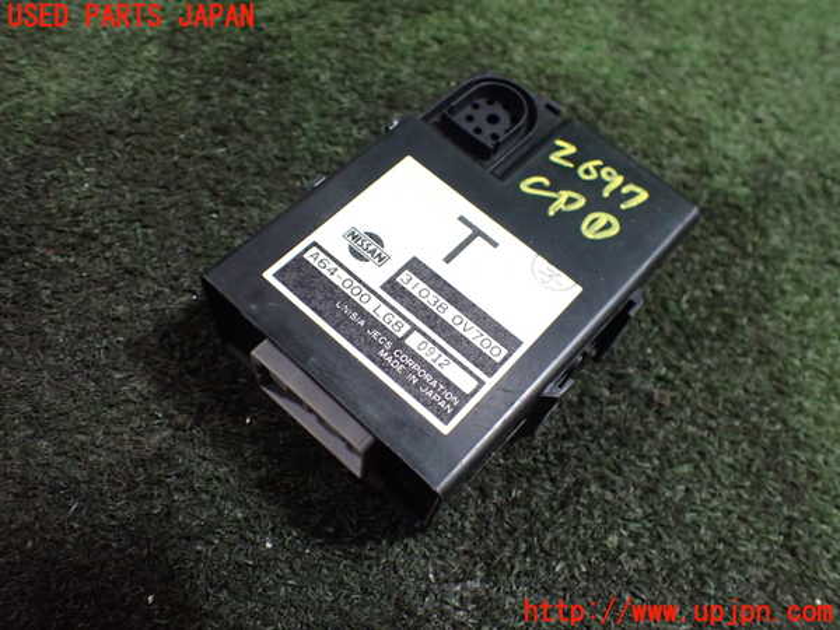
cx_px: 420
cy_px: 315
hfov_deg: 60.0
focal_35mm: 30
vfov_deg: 46.8
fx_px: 728
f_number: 2.3
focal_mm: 5.4
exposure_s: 1/80
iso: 800
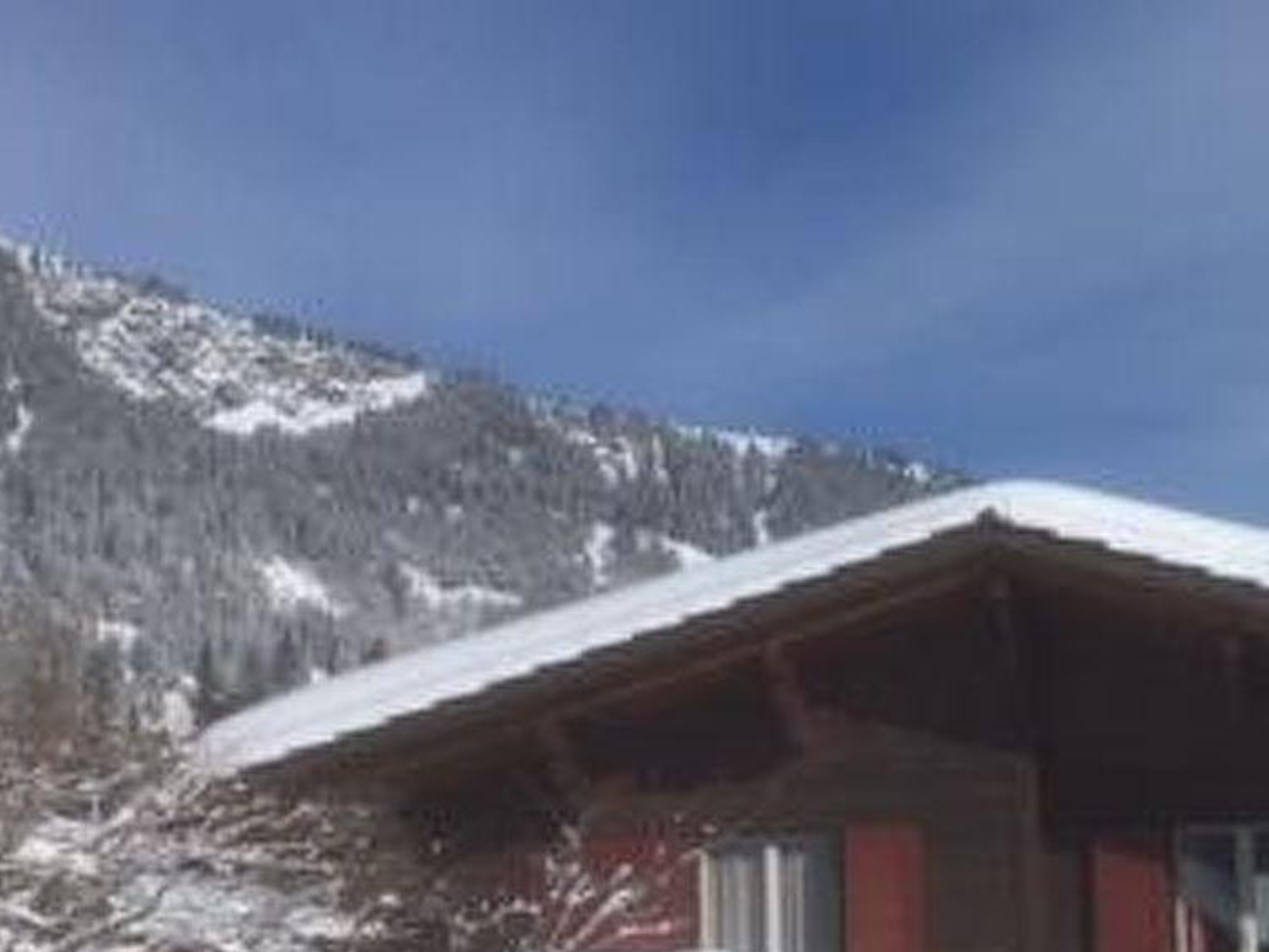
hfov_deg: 24.5
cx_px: 1059
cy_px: 640
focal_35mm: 78
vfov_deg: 18.8
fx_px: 2860
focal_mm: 4.15
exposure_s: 1/4808
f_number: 2.2
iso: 25
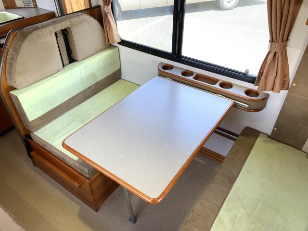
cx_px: 154
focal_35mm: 26
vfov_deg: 53.1
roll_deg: +0.5
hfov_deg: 67.3
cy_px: 116
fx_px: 231
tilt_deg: -37.9
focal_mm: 4.25
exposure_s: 1/76
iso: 100
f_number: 1.8
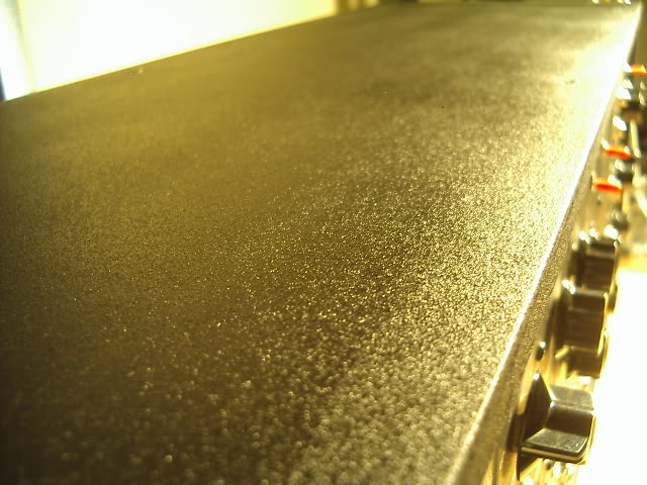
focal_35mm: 38
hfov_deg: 49.0
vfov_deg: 37.7
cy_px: 242
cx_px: 324
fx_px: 710
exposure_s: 1/4
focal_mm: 5.8
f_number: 2.6
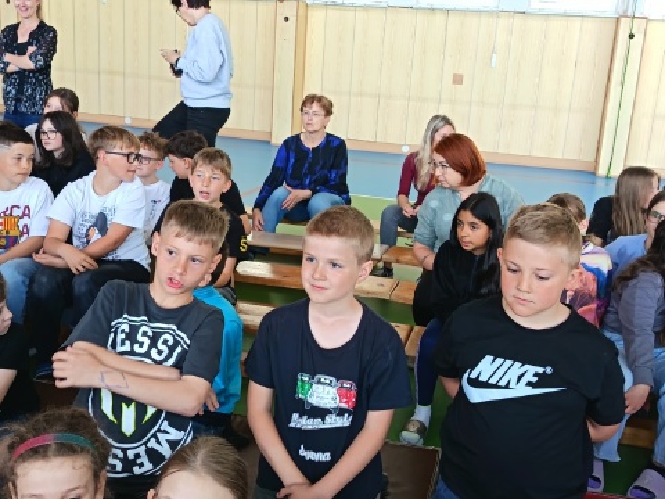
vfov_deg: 35.1
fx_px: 788
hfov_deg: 45.8
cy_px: 250
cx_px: 332
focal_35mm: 41
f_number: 1.75
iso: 797
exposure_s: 1/50
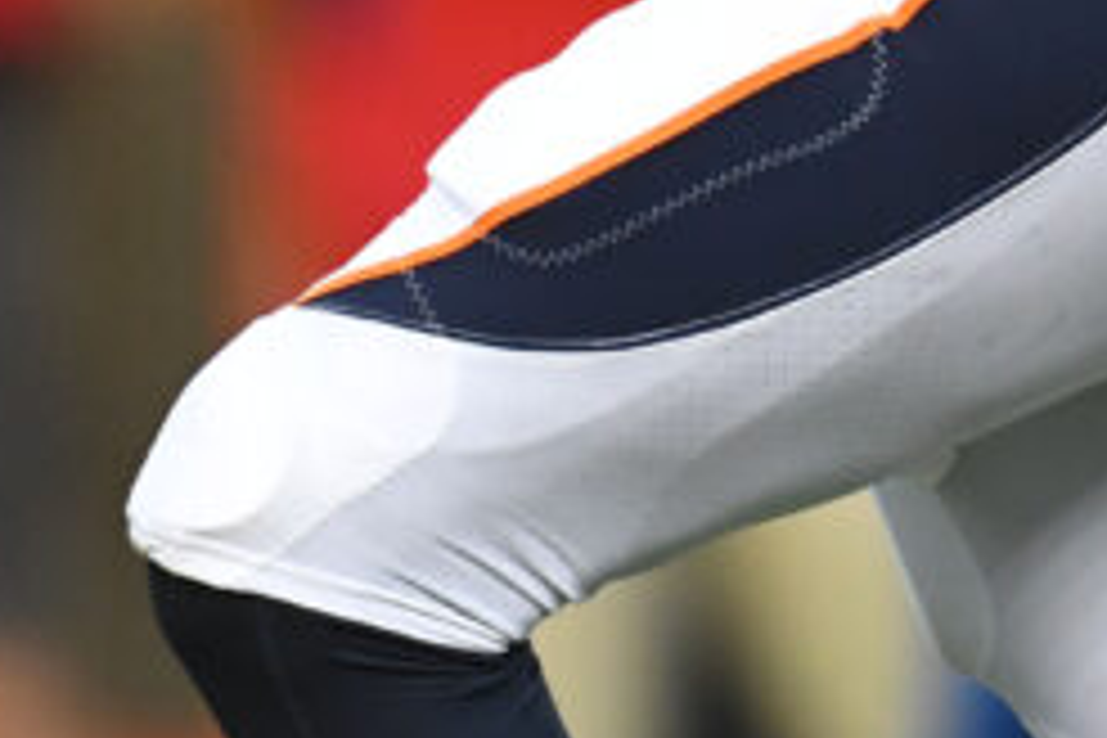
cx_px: 544
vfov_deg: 0.6
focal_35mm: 2498
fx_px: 76807
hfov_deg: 0.8
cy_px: -632
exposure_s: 1/2000
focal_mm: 400
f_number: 4
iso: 2500
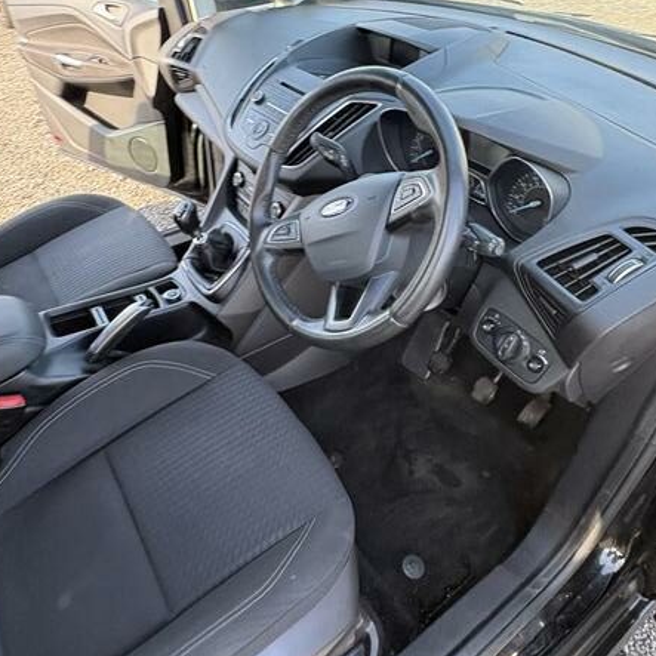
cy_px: 267
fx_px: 536
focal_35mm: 25
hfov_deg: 62.9
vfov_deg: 62.4
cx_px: 311
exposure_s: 1/99
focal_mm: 2.22
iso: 160
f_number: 2.2
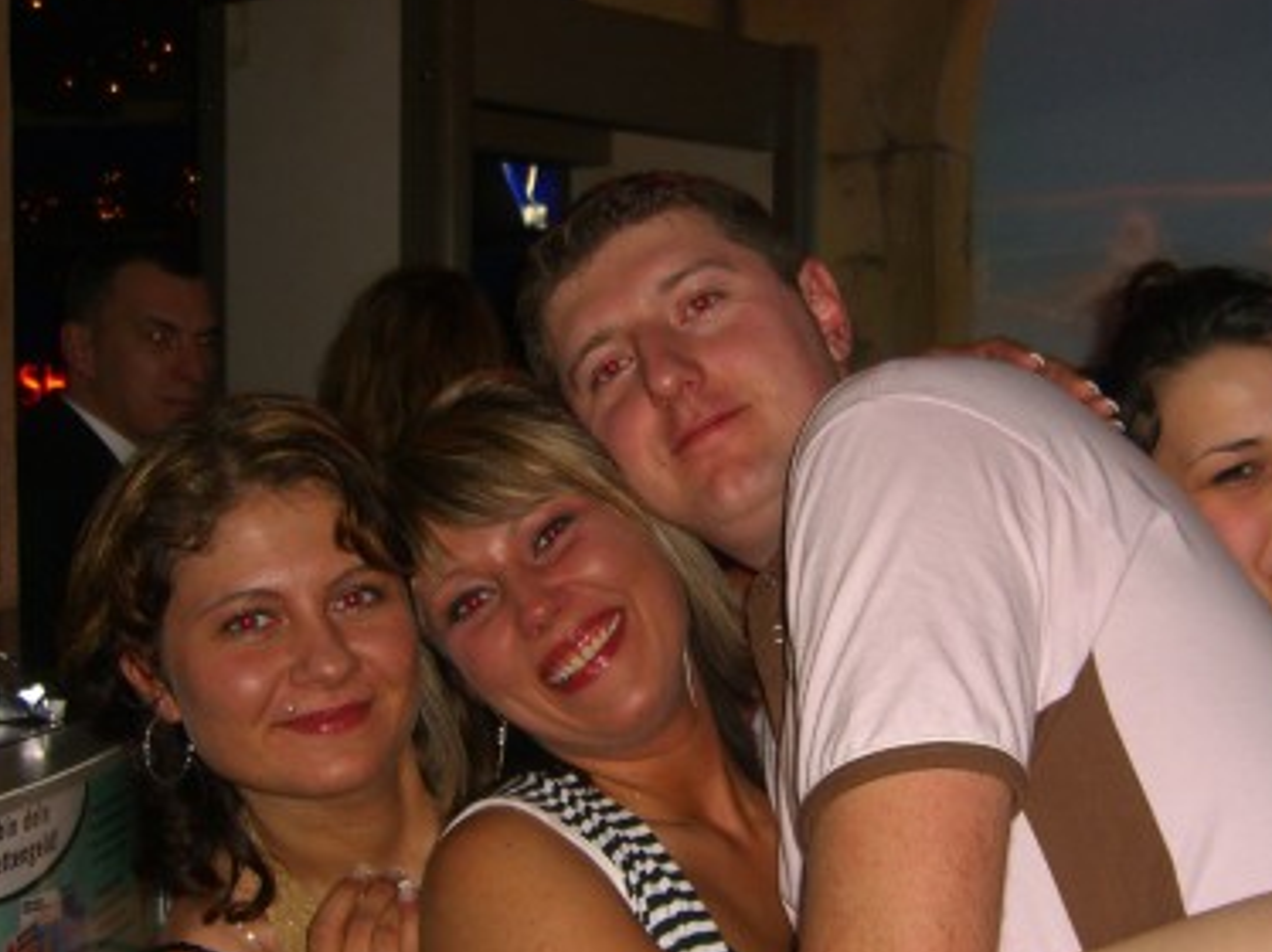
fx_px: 2240
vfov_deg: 23.9
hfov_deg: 31.6
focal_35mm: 61
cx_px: 765
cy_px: 602
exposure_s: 1/60
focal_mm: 7.9
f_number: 2.8
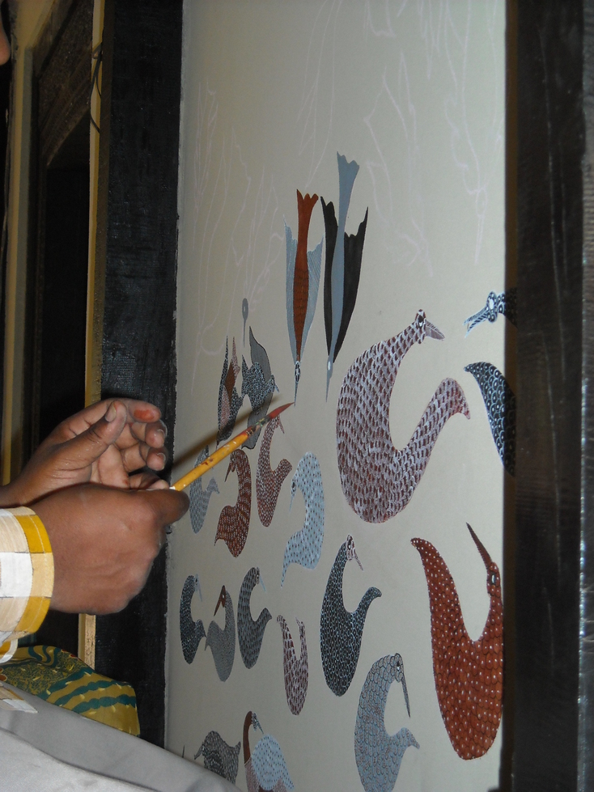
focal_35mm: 76
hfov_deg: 19.4
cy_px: 396
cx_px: 297
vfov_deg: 25.7
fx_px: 1739
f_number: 3.9
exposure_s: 1/125
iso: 200
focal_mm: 12.3
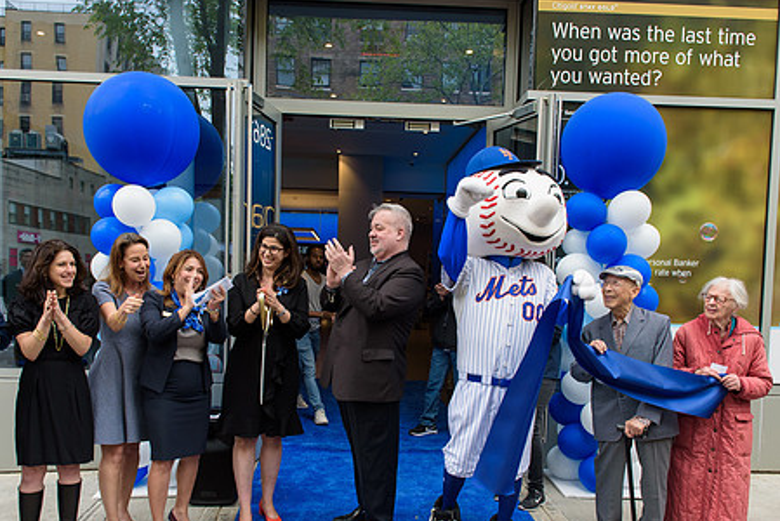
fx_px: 672
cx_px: 375
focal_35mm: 31
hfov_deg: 60.2
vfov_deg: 42.2
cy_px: 312
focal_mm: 24
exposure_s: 1/250
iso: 200
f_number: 5
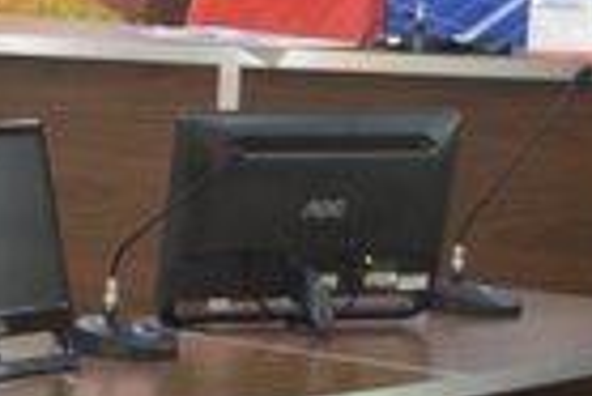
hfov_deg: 9.0
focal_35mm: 221
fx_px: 3638
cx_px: -375
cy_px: -13
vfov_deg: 6.2
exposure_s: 1/15
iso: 1000
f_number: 4.5
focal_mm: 32
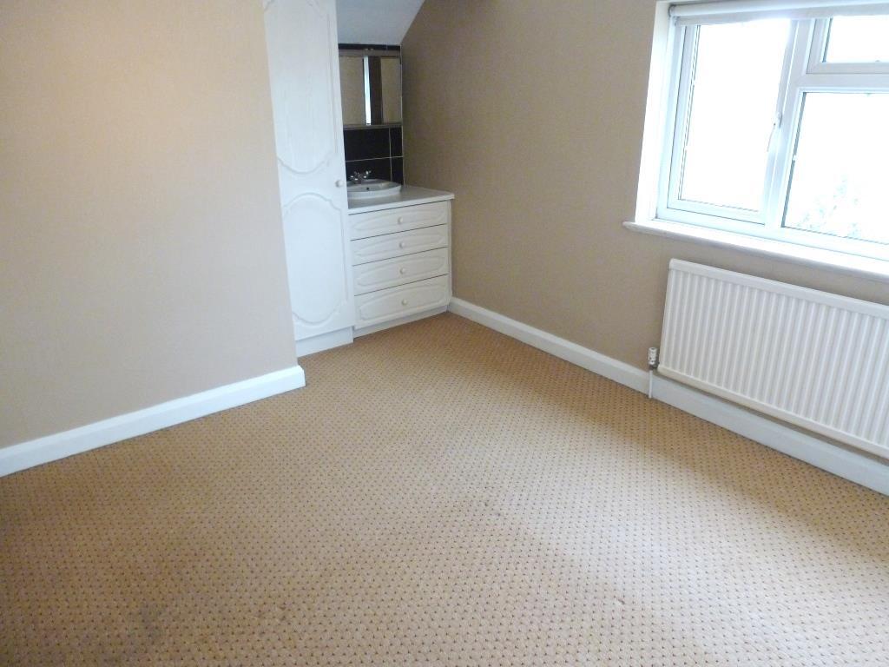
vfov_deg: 56.8
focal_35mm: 24
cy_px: 334
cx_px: 444
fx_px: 616
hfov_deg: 71.6
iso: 400
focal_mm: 4.3
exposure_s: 1/60
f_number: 3.3
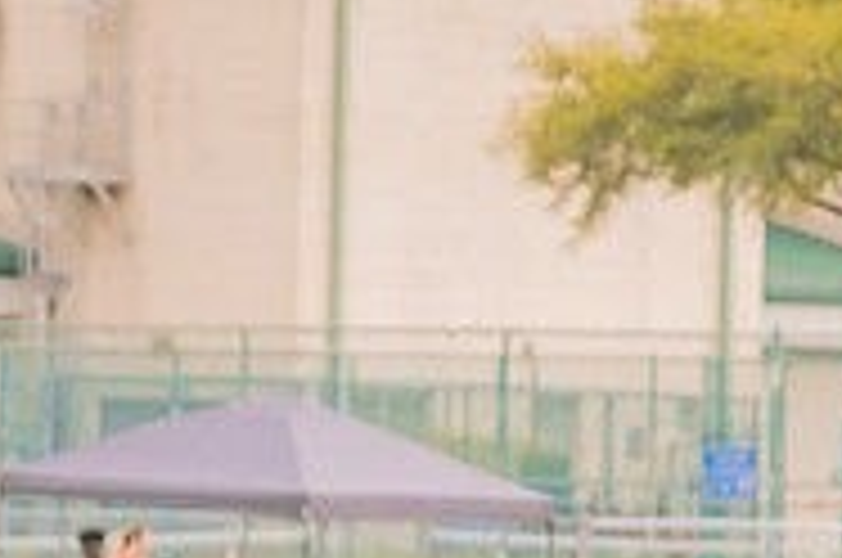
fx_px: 18469
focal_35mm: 791
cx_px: 84
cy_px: 554
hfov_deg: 2.6
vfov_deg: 1.7
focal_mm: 120
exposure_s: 1/200
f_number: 4
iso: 200
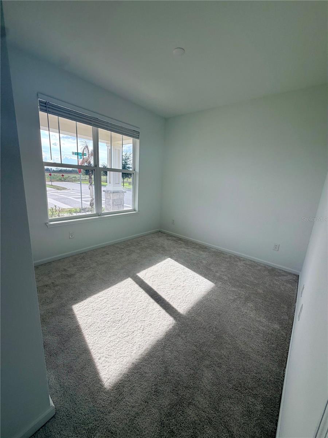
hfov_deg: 85.7
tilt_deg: -12.1
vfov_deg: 102.1
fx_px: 177
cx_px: 164
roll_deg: -4.7
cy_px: 219
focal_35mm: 14
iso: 50
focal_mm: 2.22
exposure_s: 1/312
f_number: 2.2
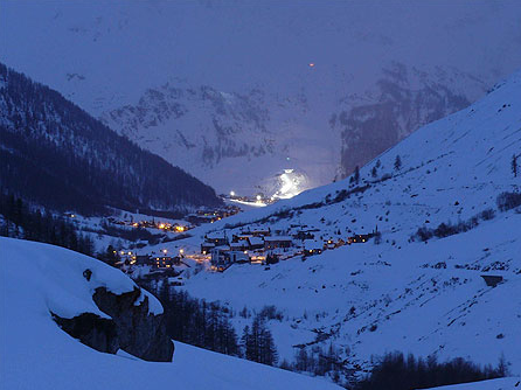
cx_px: 262
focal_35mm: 101
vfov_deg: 14.6
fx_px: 1519
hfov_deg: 19.5
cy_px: 196
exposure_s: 6
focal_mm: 14.9
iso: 100
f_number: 6.3
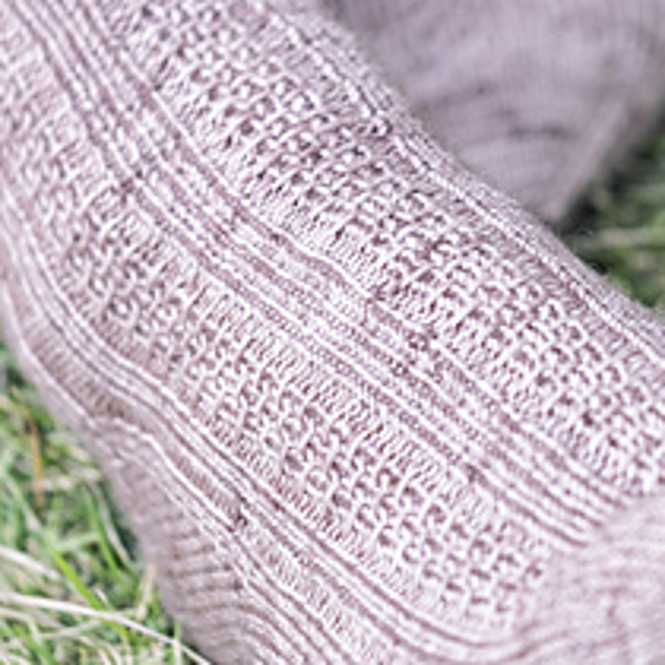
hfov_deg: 5.6
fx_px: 6759
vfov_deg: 5.6
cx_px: 359
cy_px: 212
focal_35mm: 311
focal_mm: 80
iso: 500
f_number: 2.8
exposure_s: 1/180
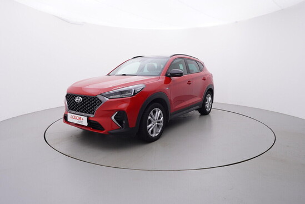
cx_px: 152
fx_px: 191
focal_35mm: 22
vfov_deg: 56.2
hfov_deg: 77.3
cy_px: 102
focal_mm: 15
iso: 200
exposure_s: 1/80
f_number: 5
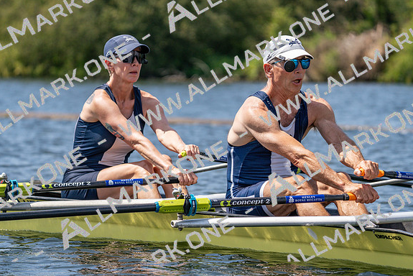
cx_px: 207
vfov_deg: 5.5
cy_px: 138
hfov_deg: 8.2
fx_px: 2869
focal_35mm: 250
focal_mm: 248
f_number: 5.6
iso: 320
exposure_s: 1/2000
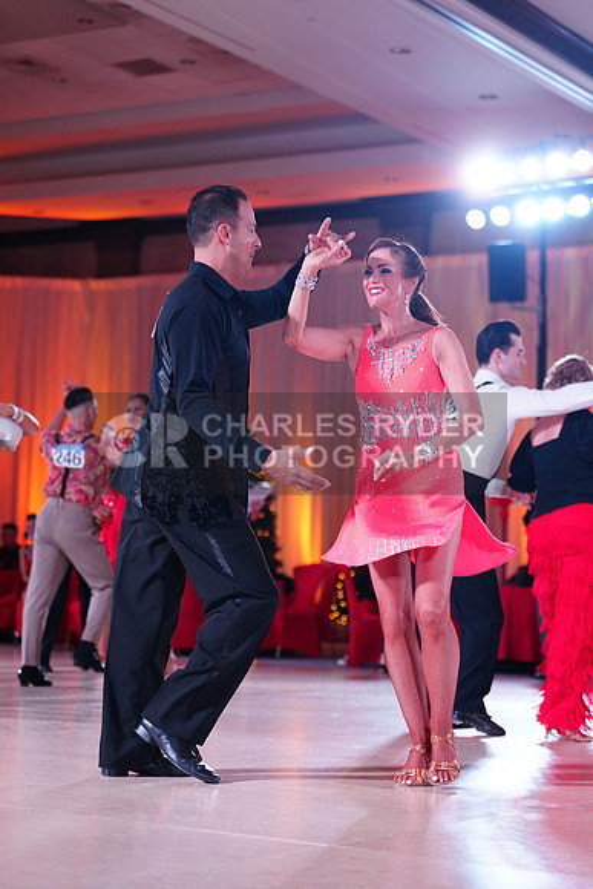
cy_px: 444
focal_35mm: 75
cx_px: 296
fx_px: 1852
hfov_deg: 18.2
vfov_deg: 27.0
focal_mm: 75
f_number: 2.8
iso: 2000
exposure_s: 1/500
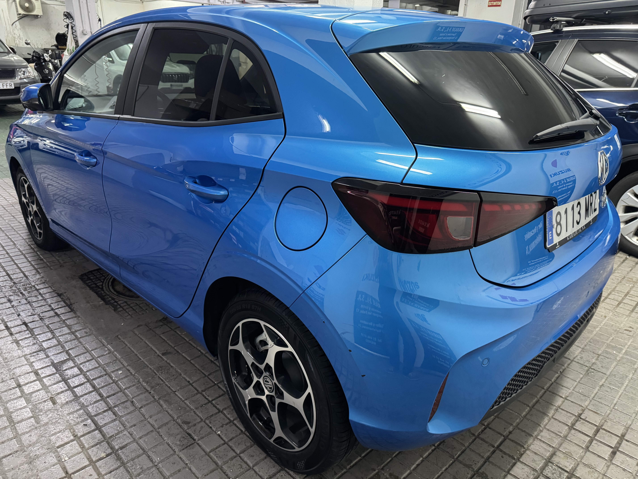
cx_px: 319
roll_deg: -1.0
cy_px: 240
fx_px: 442
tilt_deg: -21.0
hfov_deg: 71.6
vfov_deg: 56.8
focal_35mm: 24
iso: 500
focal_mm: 6.76
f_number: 1.78
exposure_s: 1/50
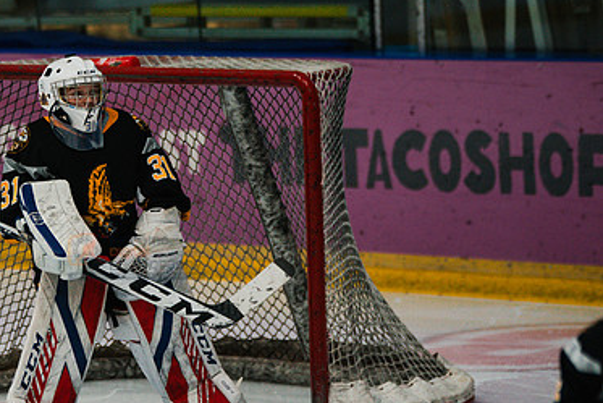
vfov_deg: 4.8
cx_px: 137
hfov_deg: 7.1
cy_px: 255
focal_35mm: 289
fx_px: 4842
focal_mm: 186
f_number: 3.2
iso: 3200
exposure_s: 1/1600
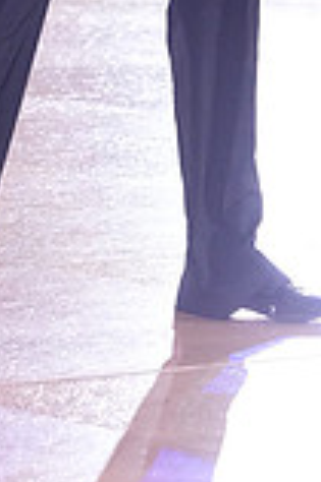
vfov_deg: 6.0
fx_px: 4584
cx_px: 11
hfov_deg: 4.0
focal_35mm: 342
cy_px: -177
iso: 5000
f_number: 5
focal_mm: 93
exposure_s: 1/250
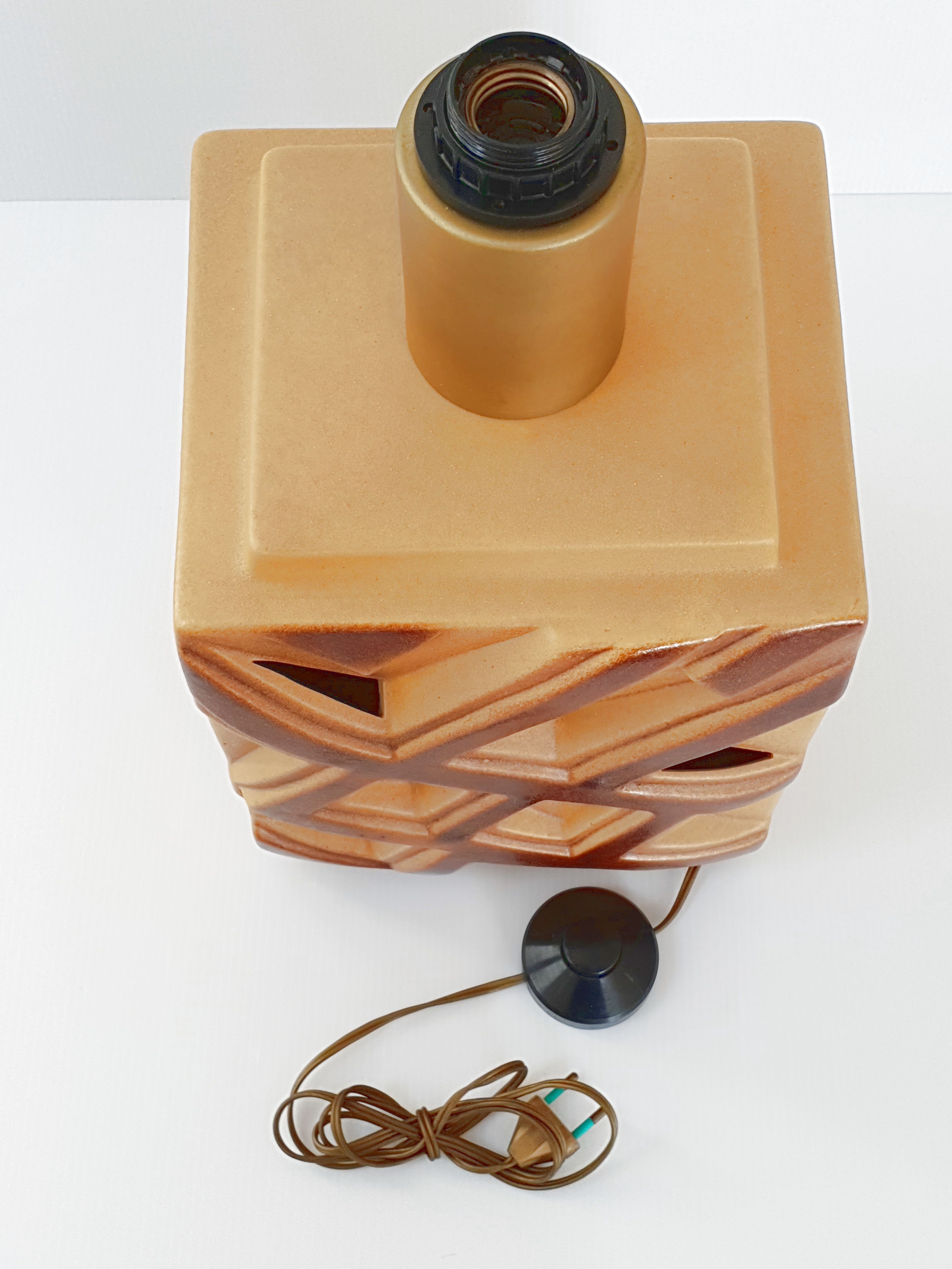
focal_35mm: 26
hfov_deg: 53.1
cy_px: 634
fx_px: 953
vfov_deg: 67.3
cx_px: 476
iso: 80
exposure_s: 1/100
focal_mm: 4.3
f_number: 2.4
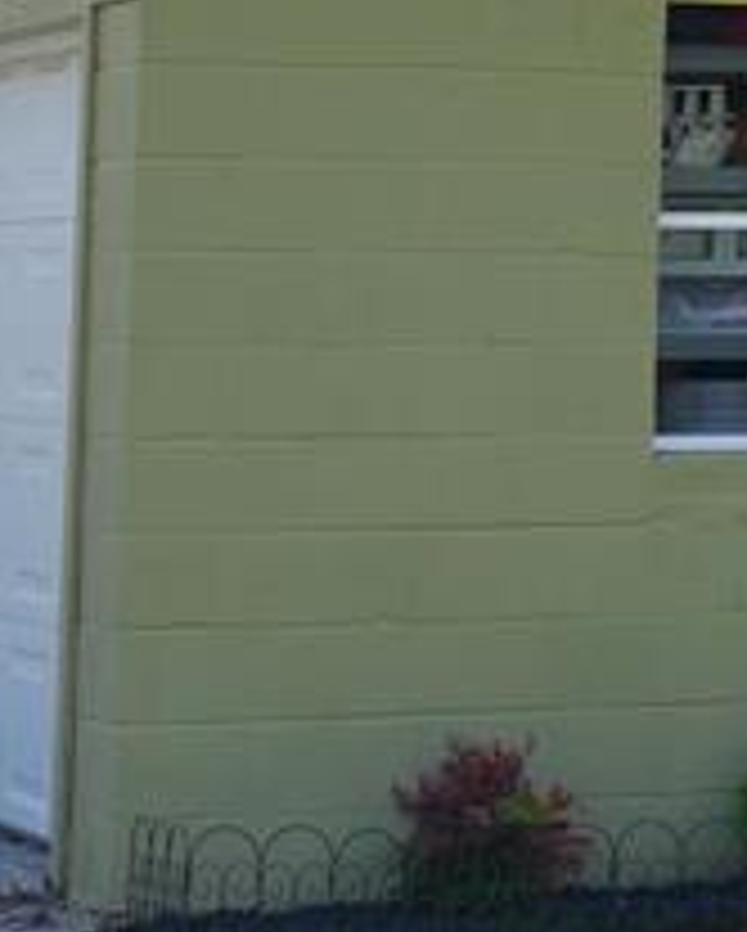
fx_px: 5326
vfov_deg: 9.8
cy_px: -254
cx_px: 1719
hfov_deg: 7.5
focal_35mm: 193
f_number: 4
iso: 200
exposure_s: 1/640
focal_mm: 20
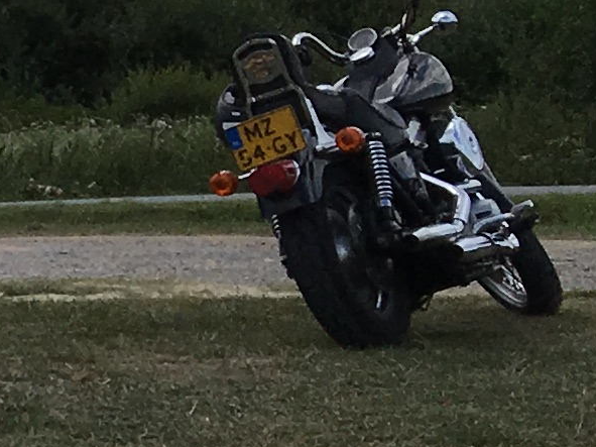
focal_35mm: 198
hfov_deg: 8.2
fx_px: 3408
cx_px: -1296
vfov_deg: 7.5
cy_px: 411
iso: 25
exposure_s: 1/2959
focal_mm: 4.15
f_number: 2.2
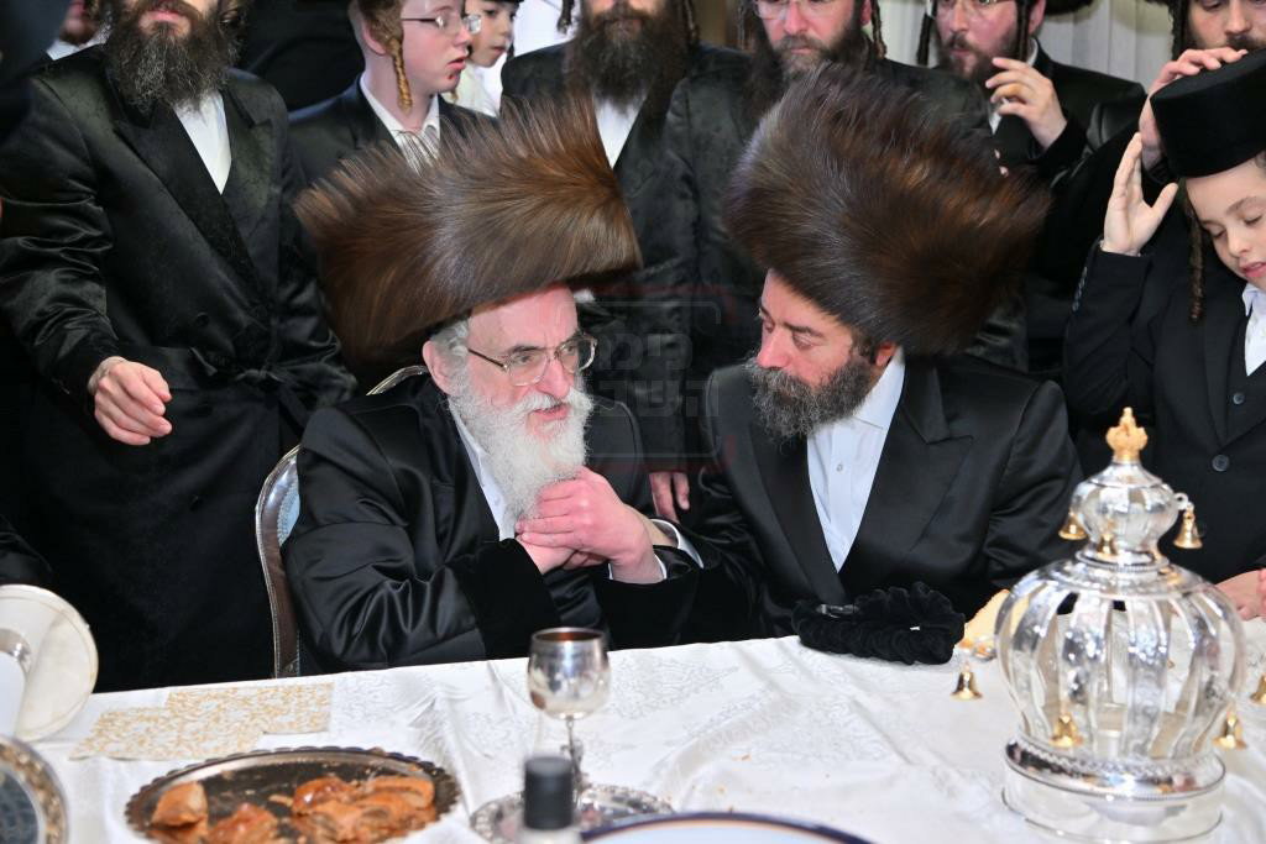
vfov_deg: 28.1
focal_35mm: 48
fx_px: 1688
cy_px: 422
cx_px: 633
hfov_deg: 41.1
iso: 1000
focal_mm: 48
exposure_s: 1/200
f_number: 4
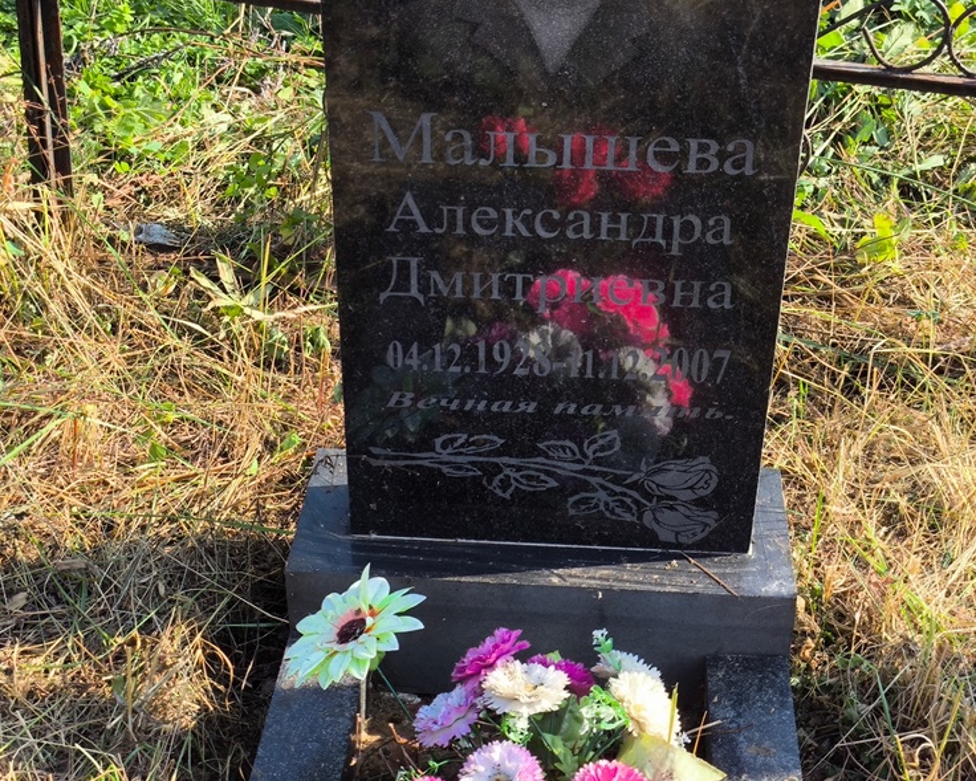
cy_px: 391
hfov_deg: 35.4
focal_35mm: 53
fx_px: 1531
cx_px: 498
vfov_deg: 28.6
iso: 50
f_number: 1.7
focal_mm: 4.71
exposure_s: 1/523
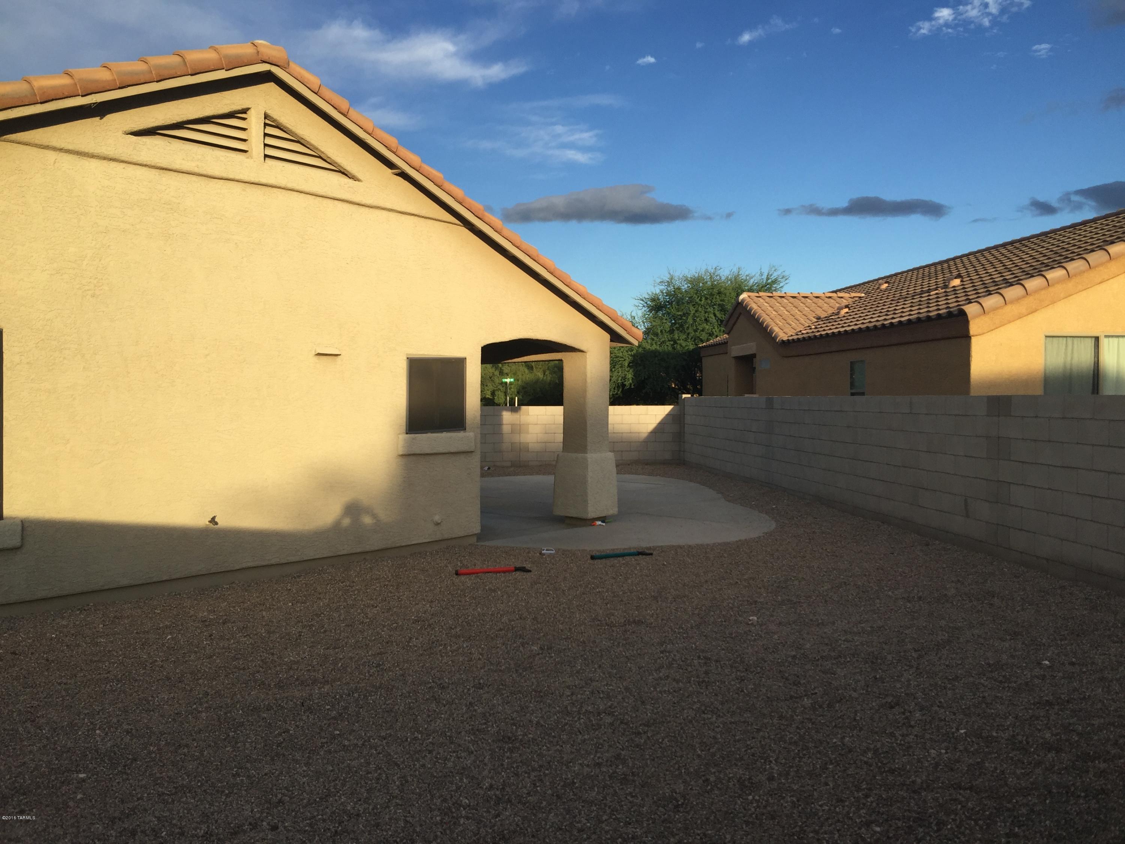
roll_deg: -1.7
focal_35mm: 29
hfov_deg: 61.7
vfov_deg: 48.2
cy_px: 422
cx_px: 562
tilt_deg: +0.5
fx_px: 942
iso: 32
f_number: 2.2
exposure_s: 1/920
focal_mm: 4.15
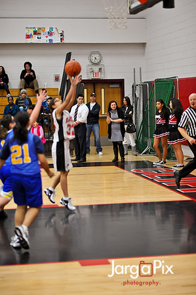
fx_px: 696
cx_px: 98
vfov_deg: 23.9
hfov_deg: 16.0
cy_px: 148
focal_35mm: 85
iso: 1800
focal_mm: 85
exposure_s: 1/500
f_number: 2
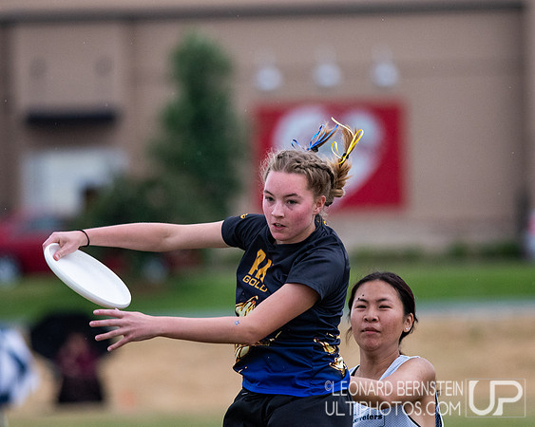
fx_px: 8944
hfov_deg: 3.4
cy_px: 189
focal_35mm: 565
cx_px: 299
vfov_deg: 2.7
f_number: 4
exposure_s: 1/2500
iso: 1600
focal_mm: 300
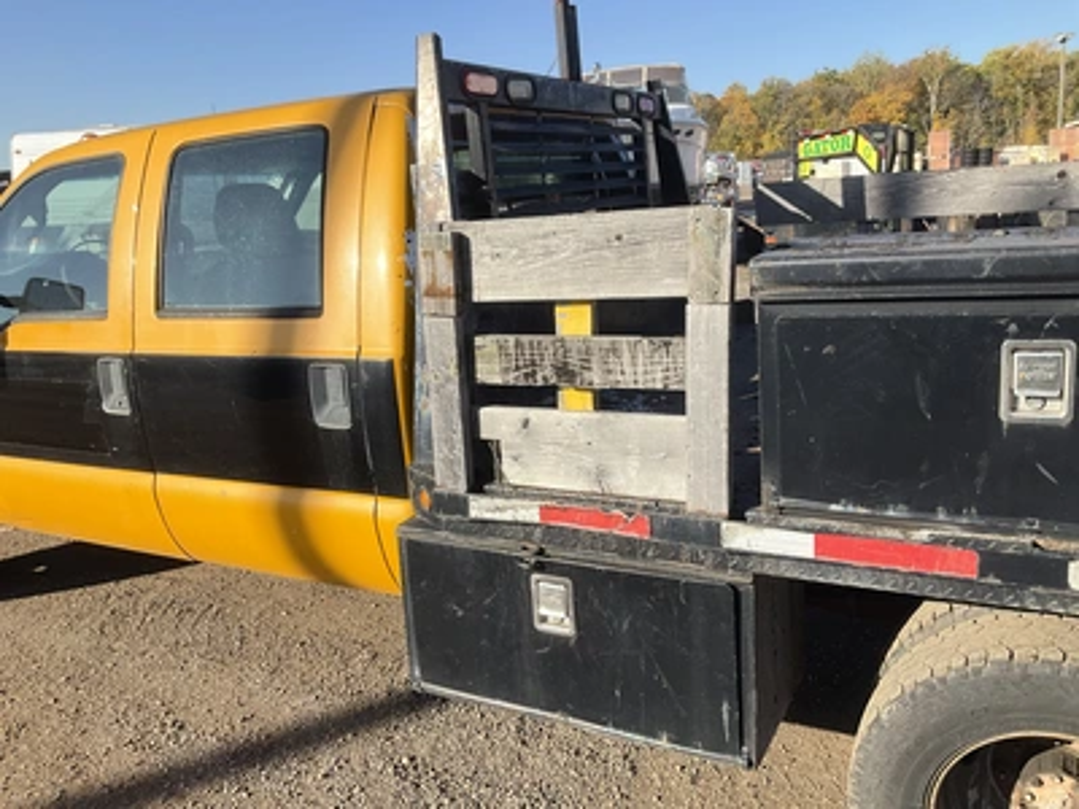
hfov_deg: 61.7
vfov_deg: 48.2
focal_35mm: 29
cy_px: 404
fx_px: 904
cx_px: 540
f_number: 1.8
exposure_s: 1/1250
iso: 25
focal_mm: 3
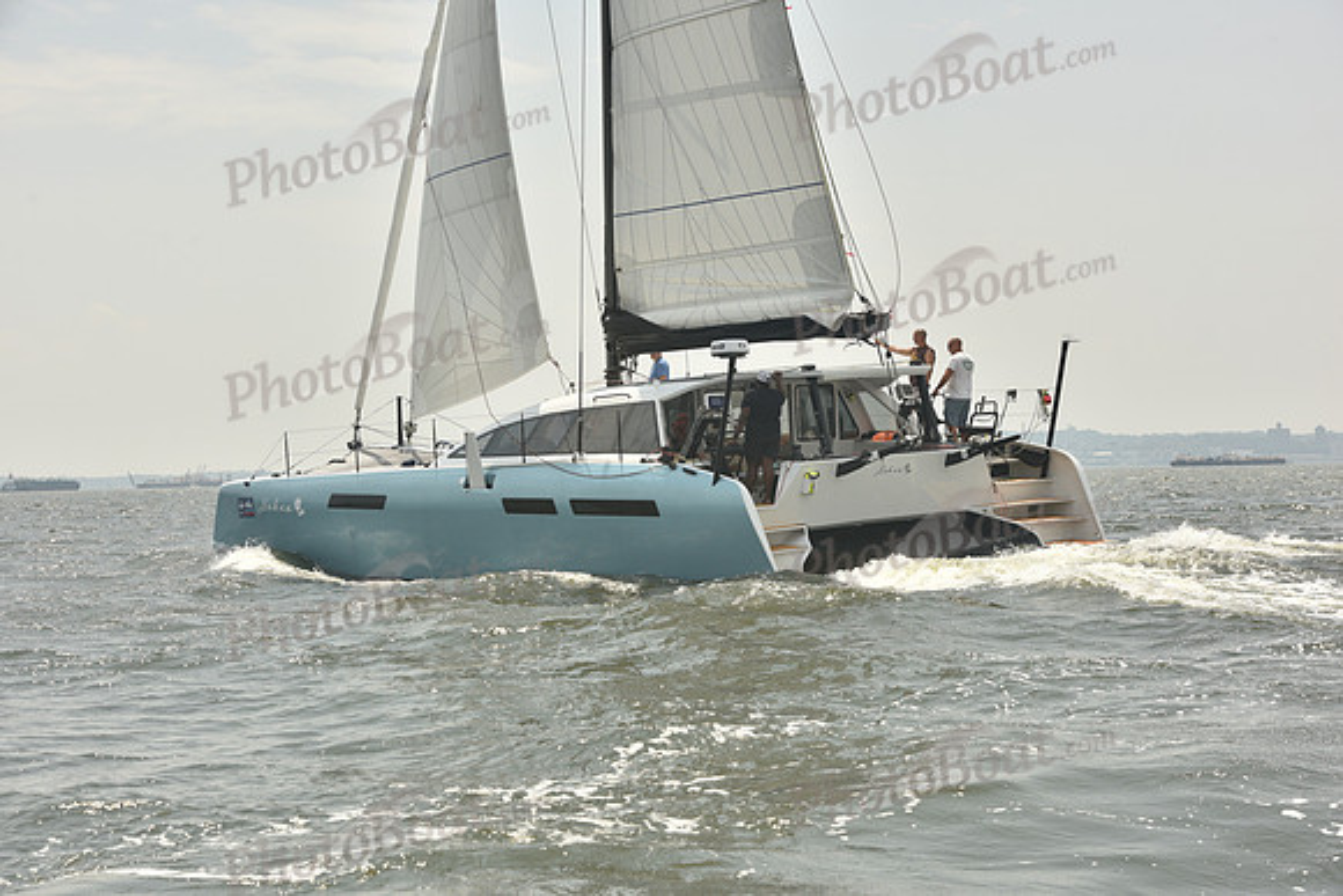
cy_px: 448
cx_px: 672
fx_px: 2612
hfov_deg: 28.8
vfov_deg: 19.5
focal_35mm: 70
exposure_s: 1/800
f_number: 9
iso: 250
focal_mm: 70
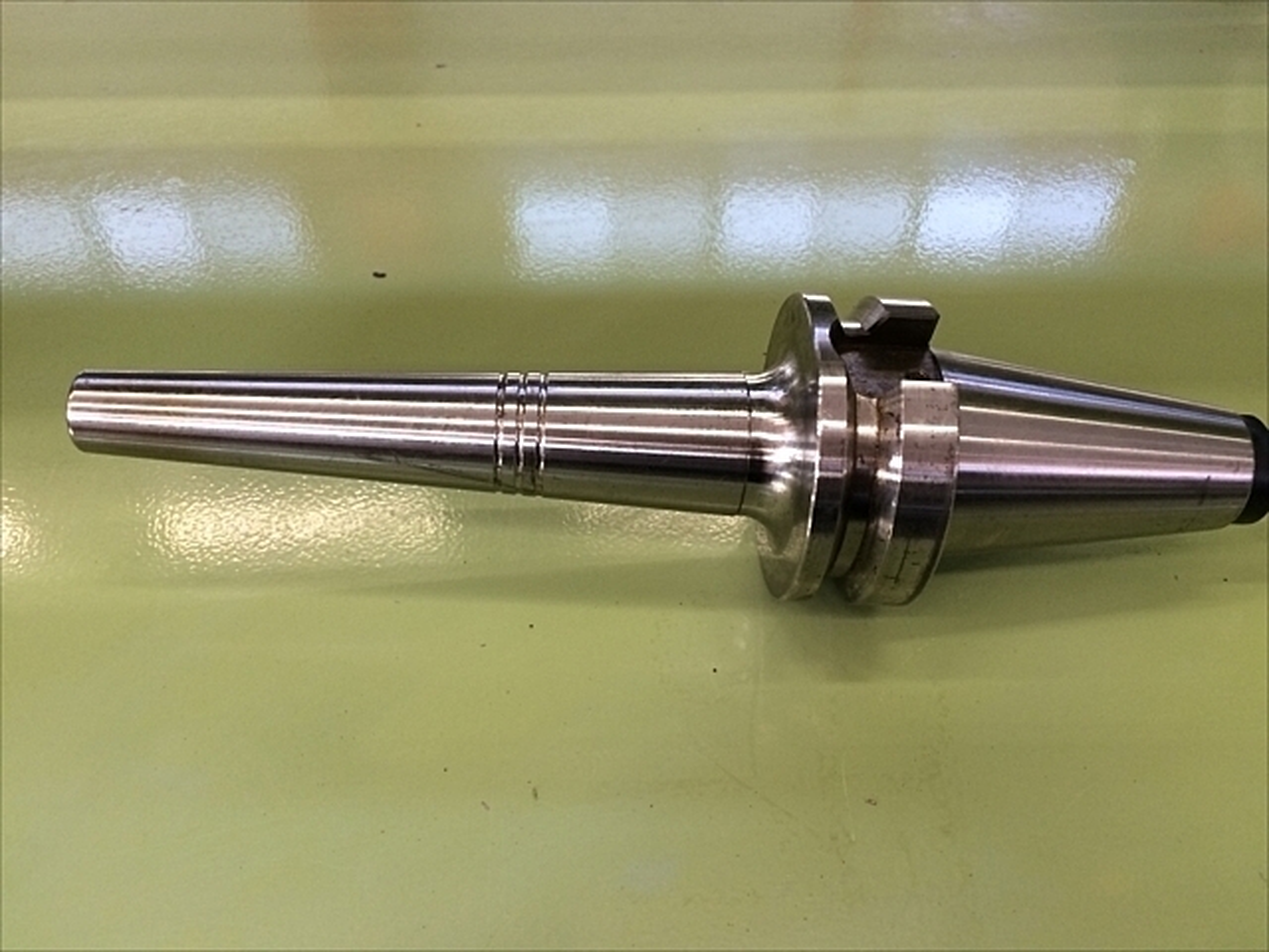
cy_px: 476
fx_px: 1063
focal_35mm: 29
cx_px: 634
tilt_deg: -51.5
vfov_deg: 48.2
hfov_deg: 61.7
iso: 40
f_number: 2.2
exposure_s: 1/30
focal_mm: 4.15
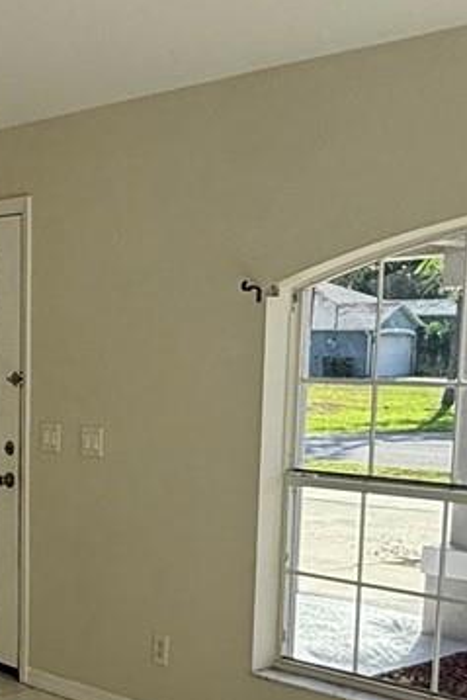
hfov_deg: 20.3
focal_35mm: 65
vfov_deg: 30.2
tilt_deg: -9.5
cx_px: 2
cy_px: 557
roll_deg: +0.1
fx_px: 1263
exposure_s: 1/770
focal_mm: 2.22
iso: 64
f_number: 2.2
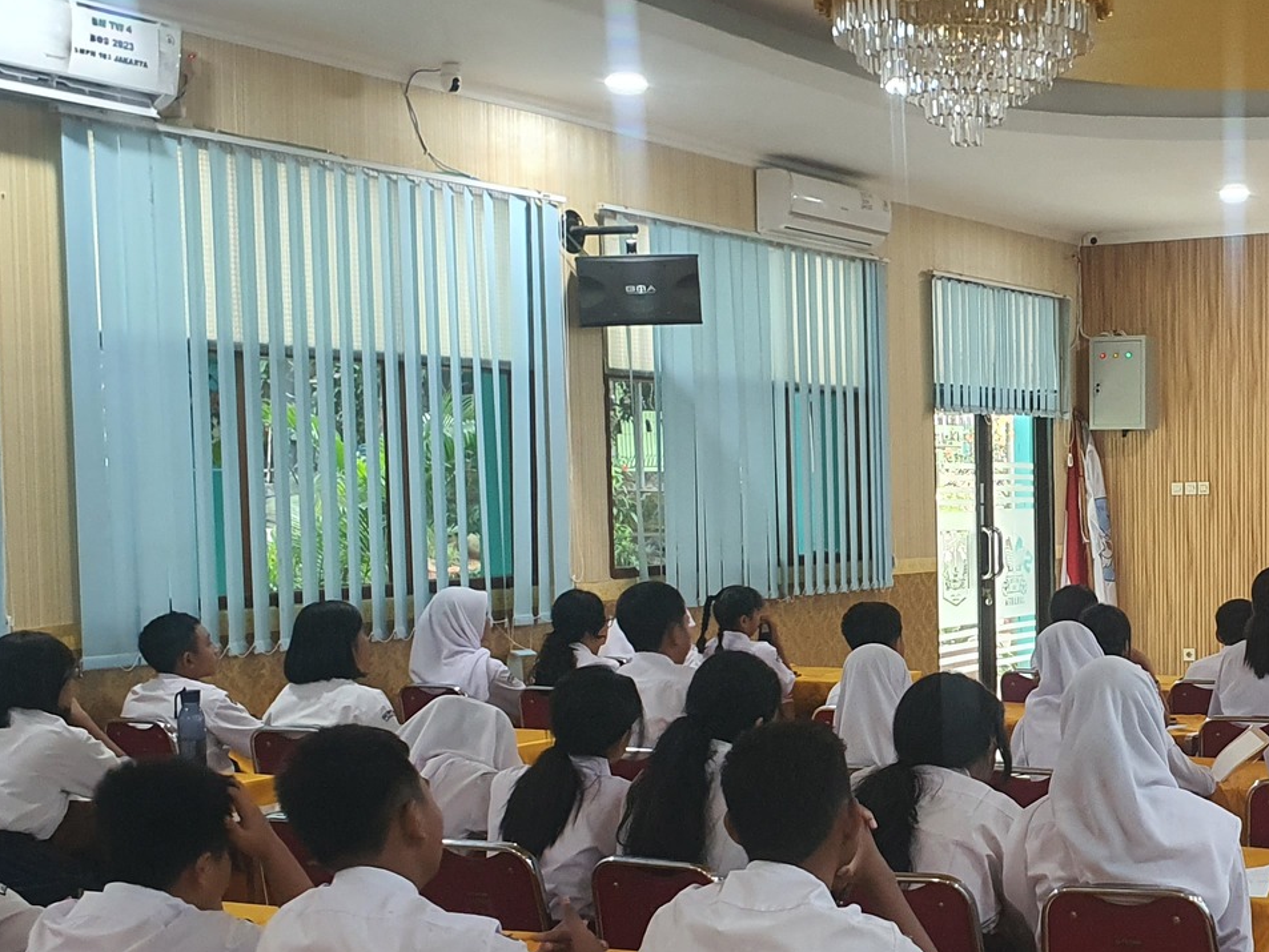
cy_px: 632
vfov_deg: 26.4
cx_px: 1103
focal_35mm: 55
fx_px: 2017
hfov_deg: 33.4
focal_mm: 4.3
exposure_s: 1/50
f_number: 2.4
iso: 320
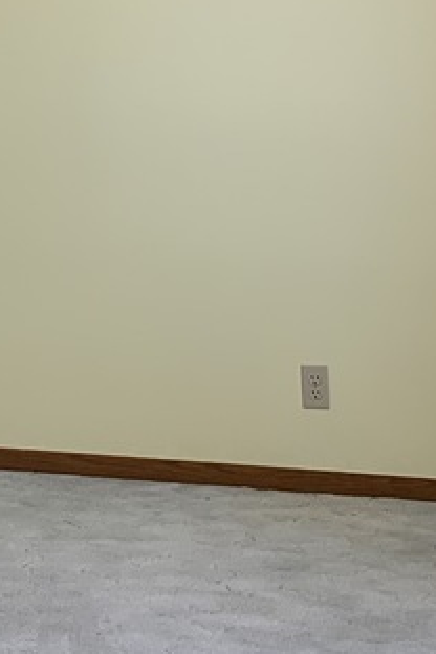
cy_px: -88
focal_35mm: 125
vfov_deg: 15.9
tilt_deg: -0.2
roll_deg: +0.8
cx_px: -59
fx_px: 2271
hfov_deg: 10.8
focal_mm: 4.25
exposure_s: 1/121
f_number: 1.8
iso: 40
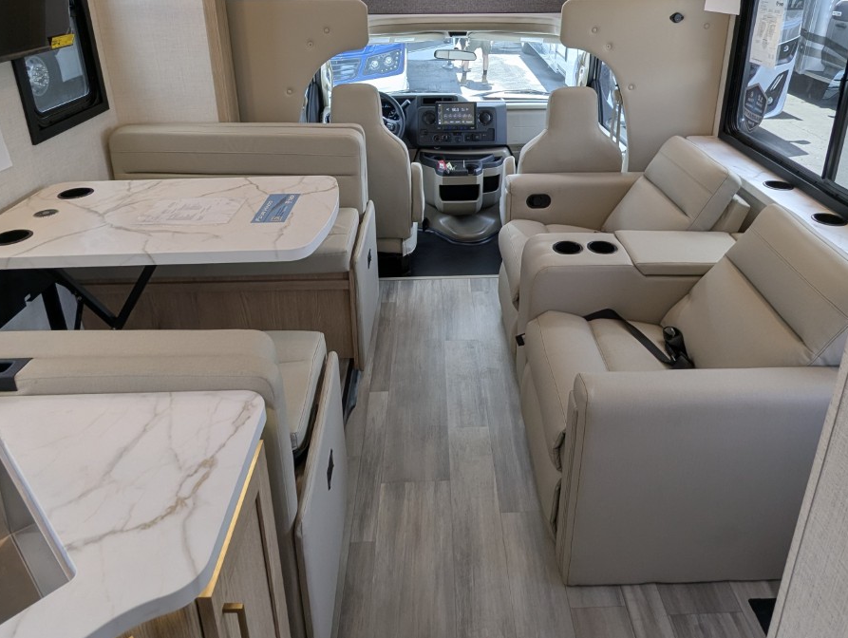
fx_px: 613
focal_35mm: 25
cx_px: 458
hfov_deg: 69.2
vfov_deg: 53.5
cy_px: 194
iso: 53
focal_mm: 2.35
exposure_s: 1/129
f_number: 2.2
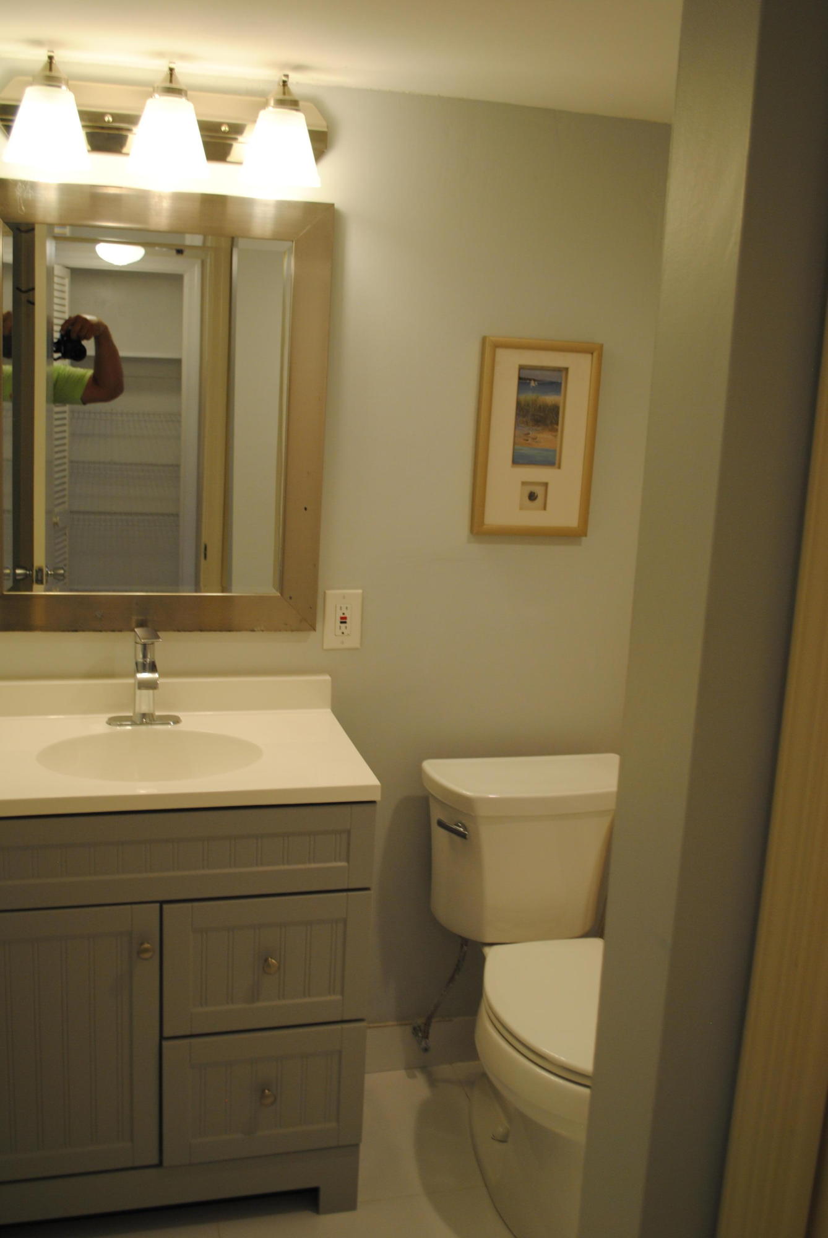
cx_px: 414
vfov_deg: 53.1
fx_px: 1239
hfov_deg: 37.0
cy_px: 619
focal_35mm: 36
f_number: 4
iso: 200
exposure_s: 1/40
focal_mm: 24
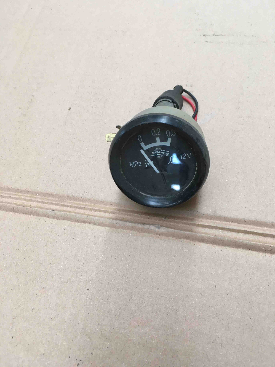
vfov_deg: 61.7
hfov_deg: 48.2
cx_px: 138
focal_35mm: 29
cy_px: 184
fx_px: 307
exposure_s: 1/33
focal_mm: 4.15
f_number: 2.2
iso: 80
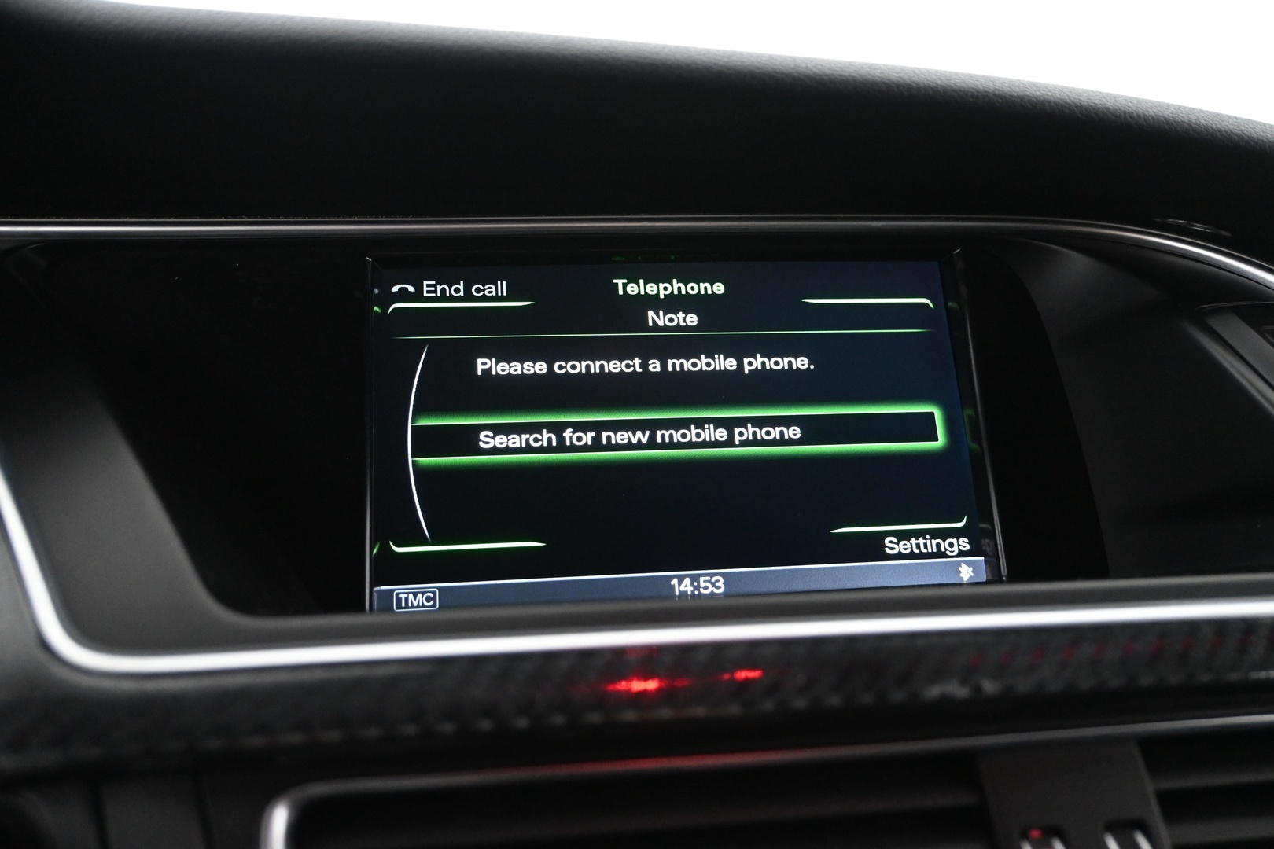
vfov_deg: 43.6
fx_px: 1062
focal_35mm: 30
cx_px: 637
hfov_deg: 61.9
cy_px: 424
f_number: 3.8
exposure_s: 1/25
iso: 3200
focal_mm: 20
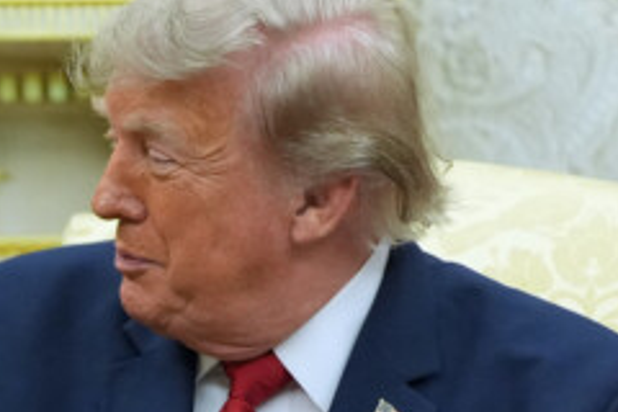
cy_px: 684
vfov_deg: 4.3
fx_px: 5424
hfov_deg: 6.3
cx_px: -618
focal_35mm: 316
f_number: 2.8
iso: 2500
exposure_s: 1/500
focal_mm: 74
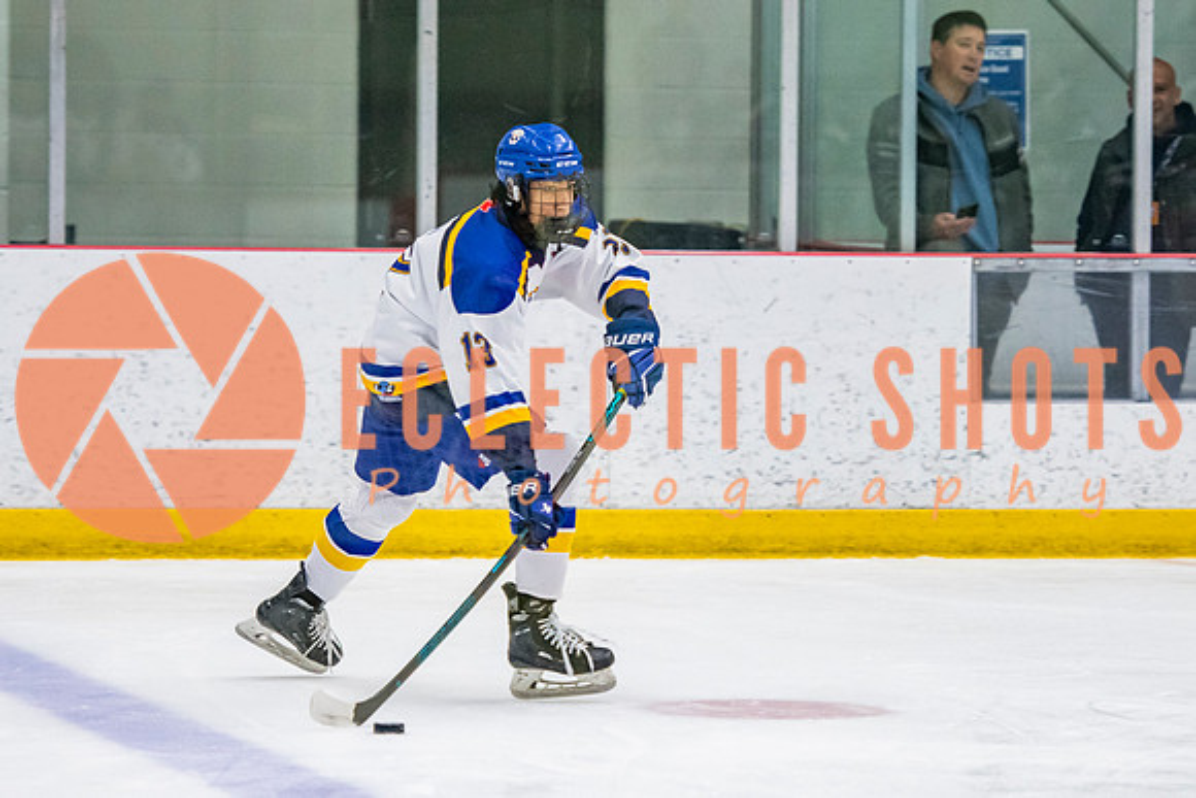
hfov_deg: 8.4
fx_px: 8166
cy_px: 355
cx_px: 603
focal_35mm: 246
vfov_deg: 5.6
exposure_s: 1/640
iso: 2000
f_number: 3.2
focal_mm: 135
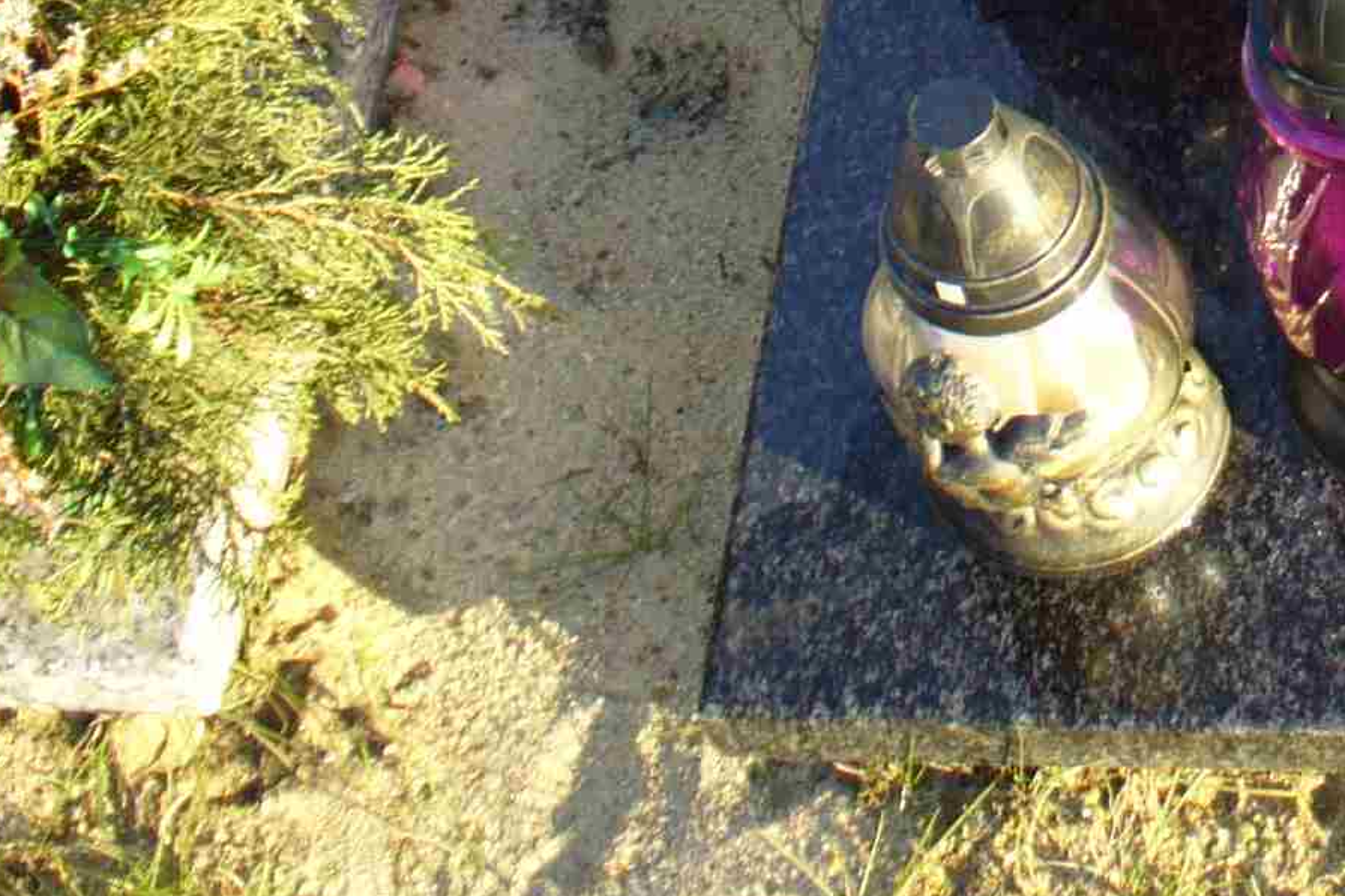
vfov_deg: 11.8
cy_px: -530
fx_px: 4109
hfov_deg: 17.5
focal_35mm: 110
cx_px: 1734
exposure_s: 1/125
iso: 80
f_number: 2.8
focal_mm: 6.1
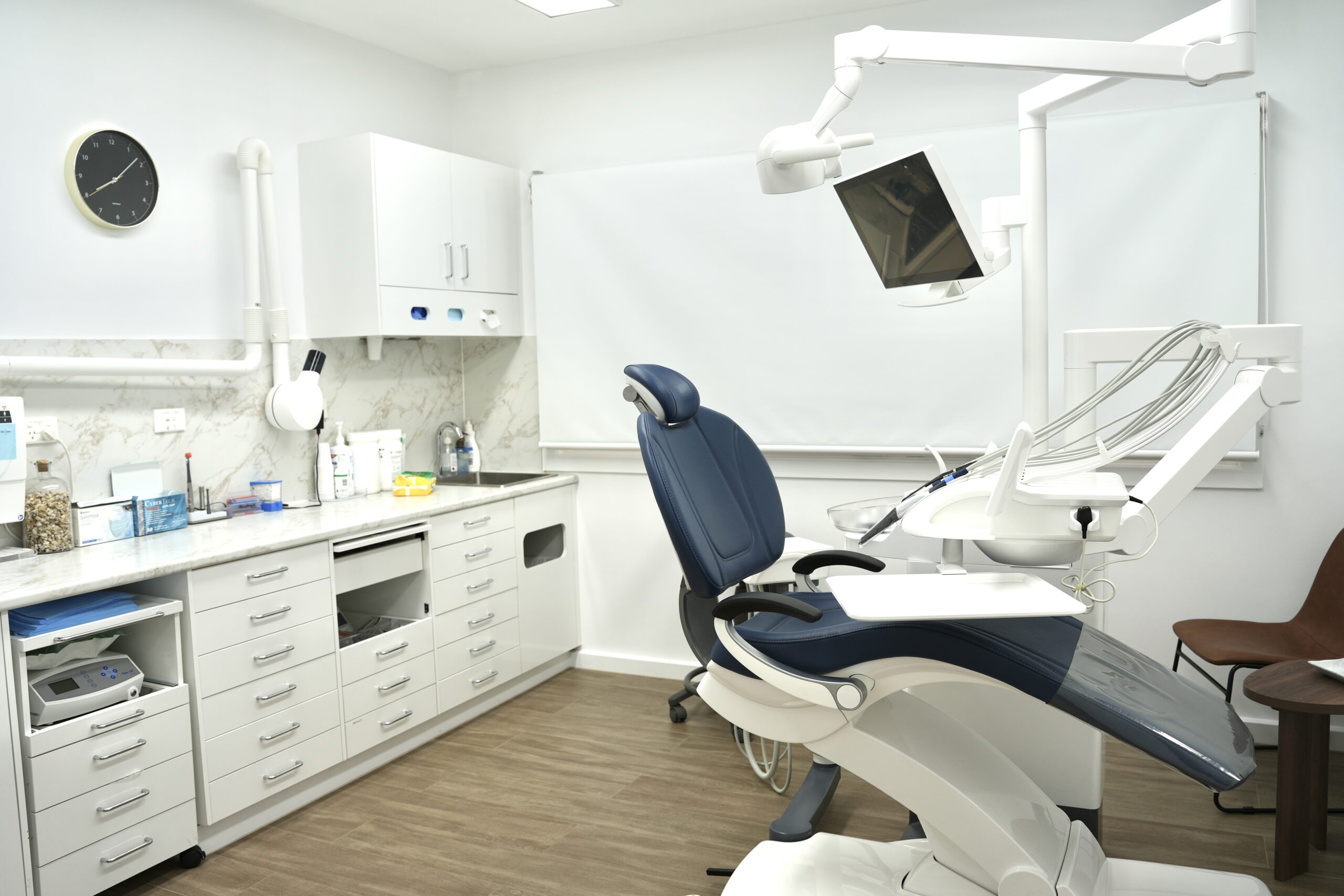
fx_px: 1045
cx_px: 672
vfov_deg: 46.4
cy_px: 448
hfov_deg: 65.5
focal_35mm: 28
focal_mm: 28
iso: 100
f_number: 4
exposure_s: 1/50
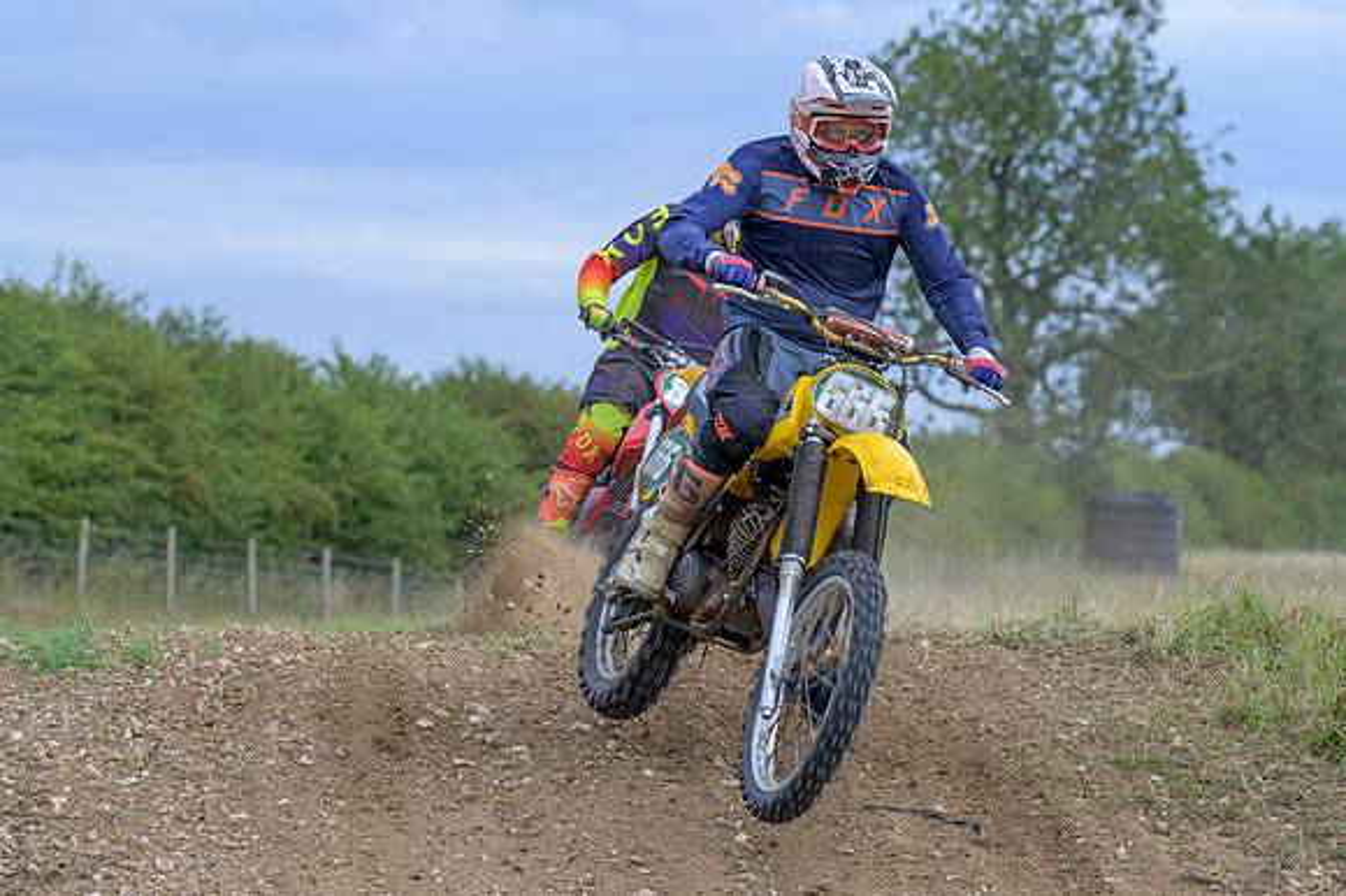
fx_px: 7001
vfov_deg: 7.3
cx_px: 673
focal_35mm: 187
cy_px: 583
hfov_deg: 11.0
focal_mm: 96
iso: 64
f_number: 4
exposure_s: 1/400
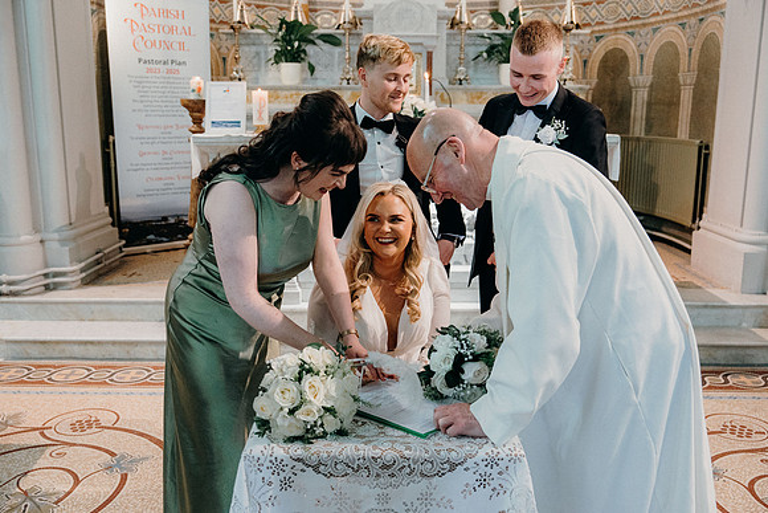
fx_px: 725
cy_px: 256
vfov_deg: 38.9
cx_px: 384
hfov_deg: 55.8
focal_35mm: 34
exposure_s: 1/160
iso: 4000
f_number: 3.5
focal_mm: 34
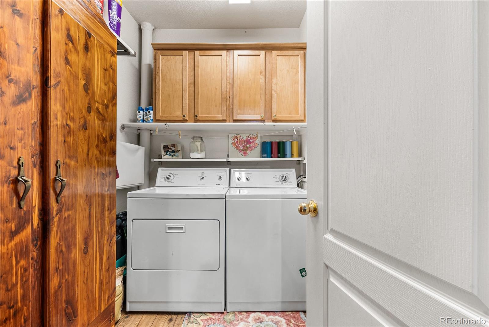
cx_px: 244
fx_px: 217
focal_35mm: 16
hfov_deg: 96.7
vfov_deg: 73.8
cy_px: 164
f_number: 9
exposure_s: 1.3
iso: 200
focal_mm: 16
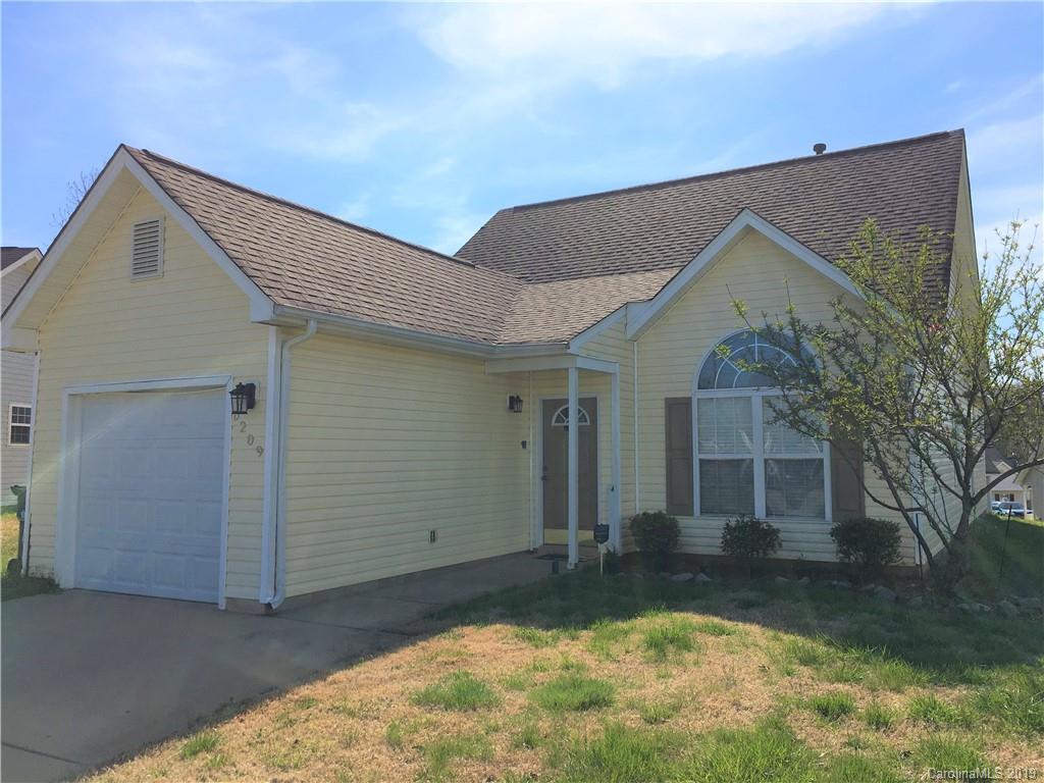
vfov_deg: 48.2
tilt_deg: +6.1
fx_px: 875
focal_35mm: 29
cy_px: 392
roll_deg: -0.3
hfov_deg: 61.7
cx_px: 522
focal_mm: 4.15
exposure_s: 1/2959
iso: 25
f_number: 2.2
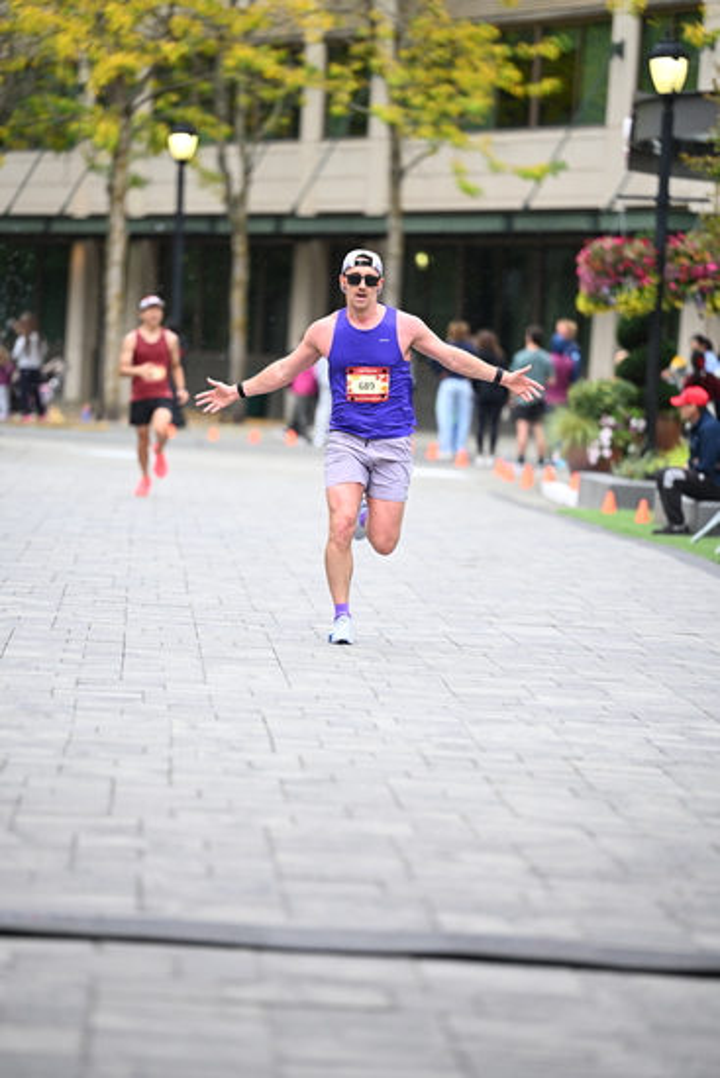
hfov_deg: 8.3
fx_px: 4947
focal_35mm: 165
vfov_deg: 12.4
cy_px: 539
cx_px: 360
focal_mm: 165
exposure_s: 1/1600
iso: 1250
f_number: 2.8
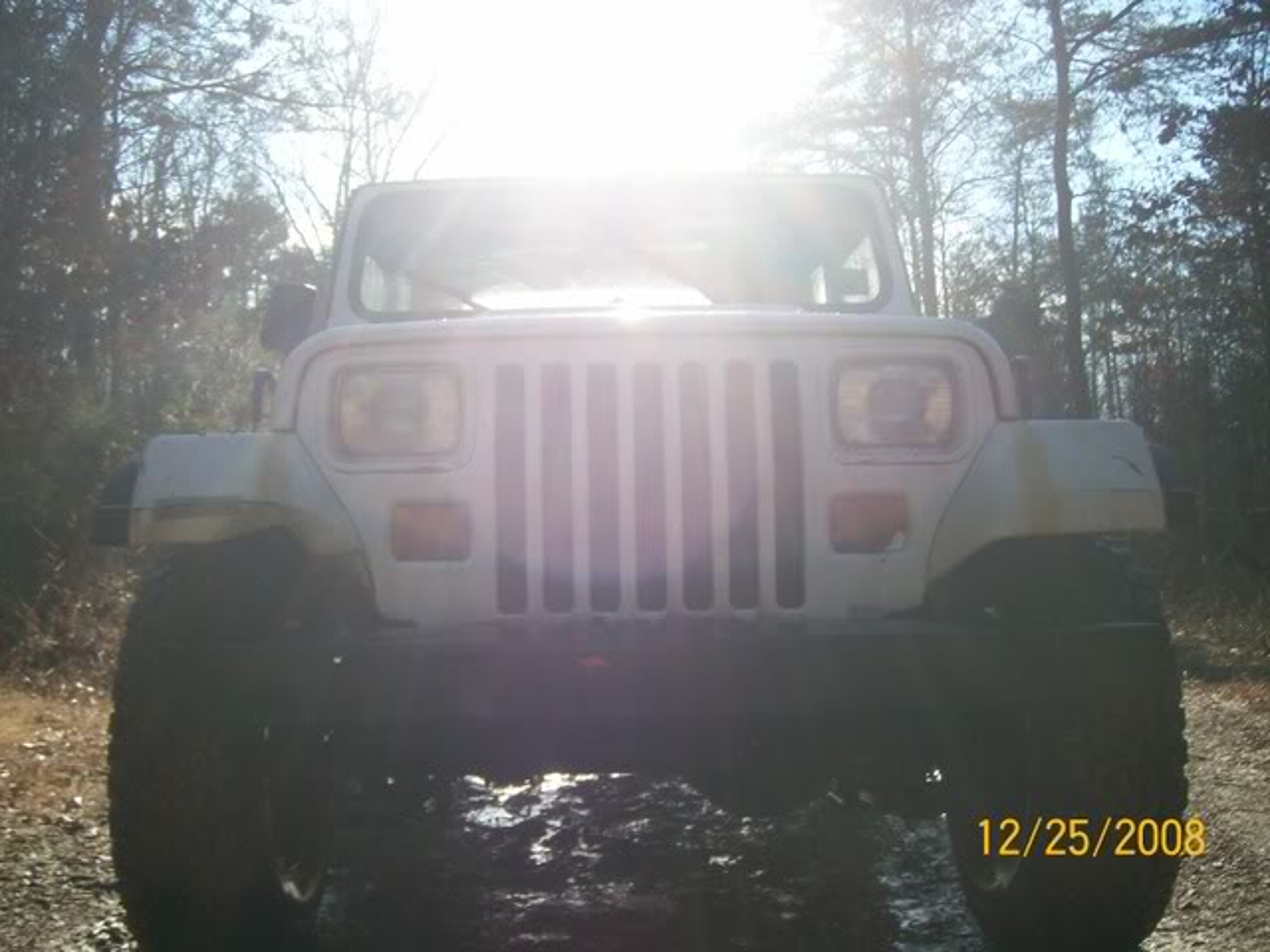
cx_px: 635
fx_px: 1284
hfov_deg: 52.6
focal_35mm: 35
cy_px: 476
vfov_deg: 40.7
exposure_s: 1/172
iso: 80
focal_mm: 5.8
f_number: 7.2
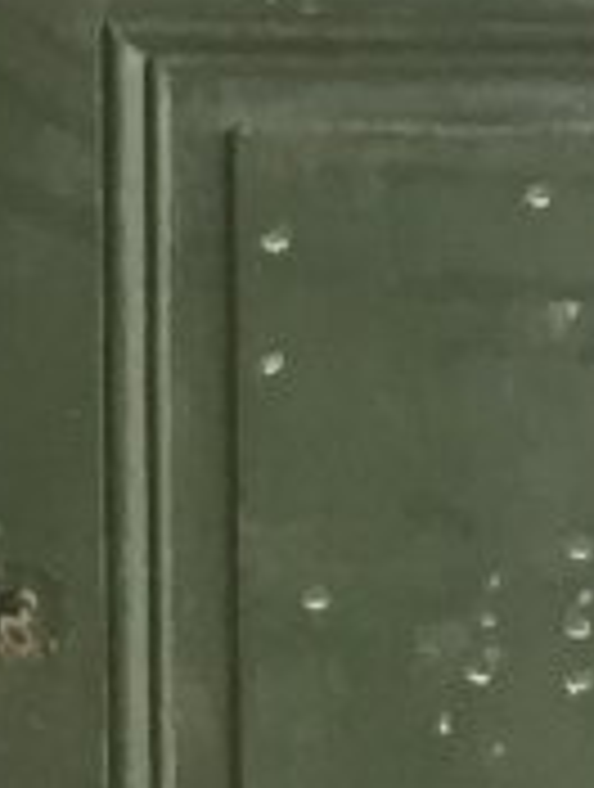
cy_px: -1108
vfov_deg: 8.5
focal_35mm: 212
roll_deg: -0.5
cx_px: 594
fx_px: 4833
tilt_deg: -13.6
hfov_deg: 7.0
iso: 80
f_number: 2.4
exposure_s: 1/33
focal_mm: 3.3
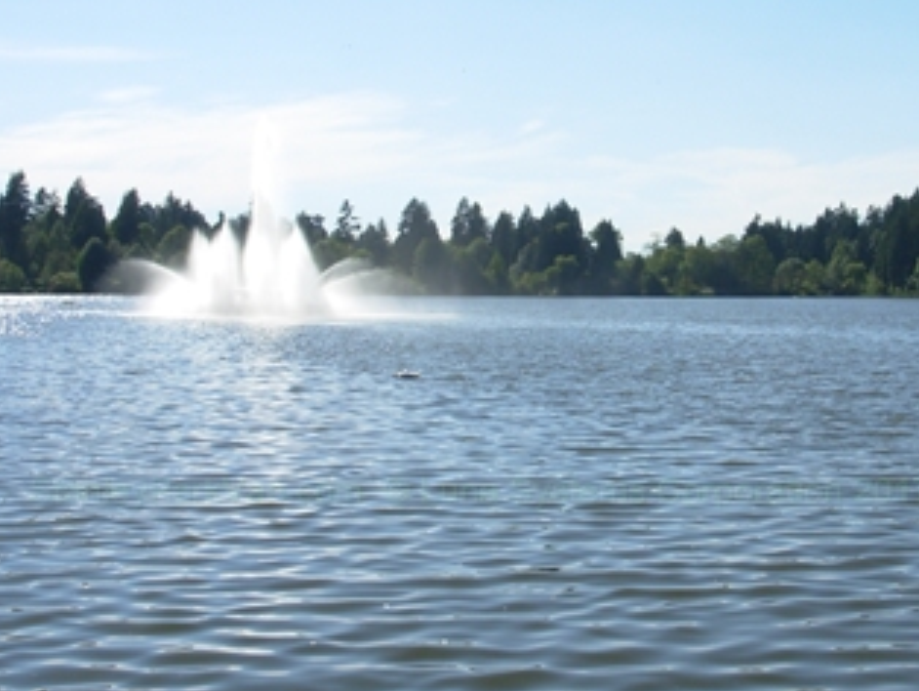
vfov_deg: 25.1
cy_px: 237
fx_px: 1541
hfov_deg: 32.8
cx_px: 644
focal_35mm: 58
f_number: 4.9
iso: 50
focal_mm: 6.3
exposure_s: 1/575
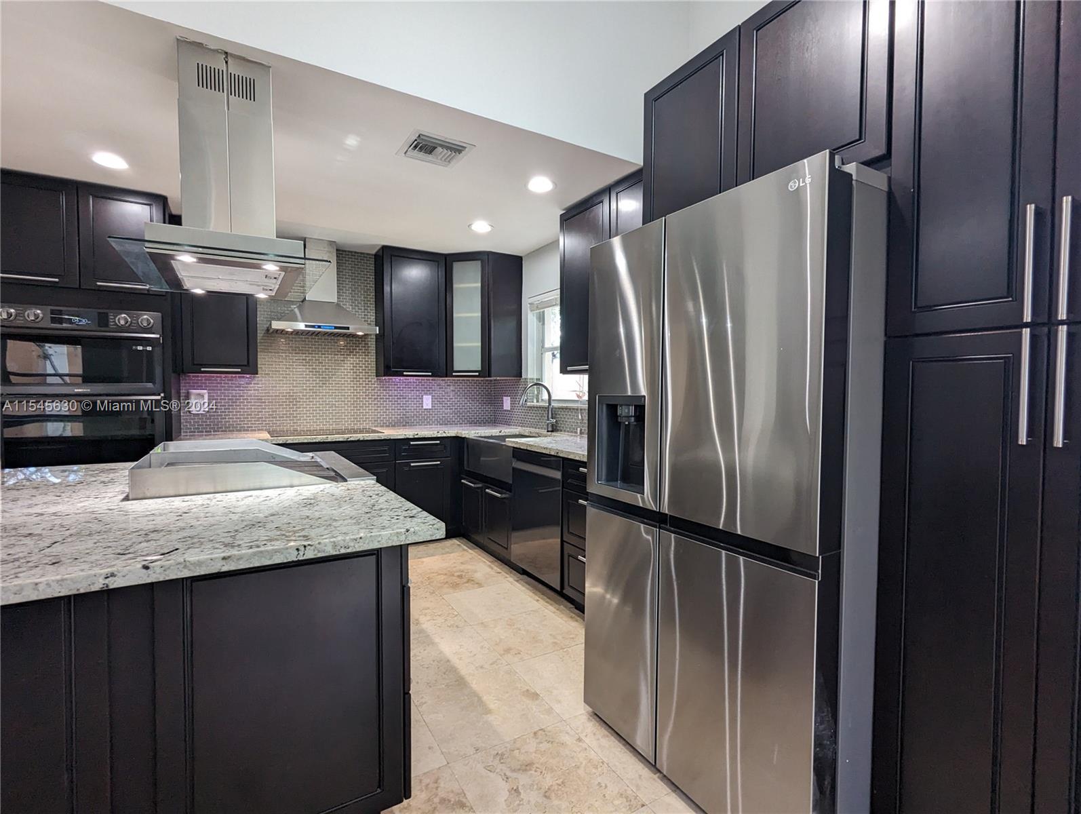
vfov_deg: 78.2
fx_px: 500
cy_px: 407
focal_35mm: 16
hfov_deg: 94.4
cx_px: 540
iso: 128
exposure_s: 1/40
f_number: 2.2
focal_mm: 2.35
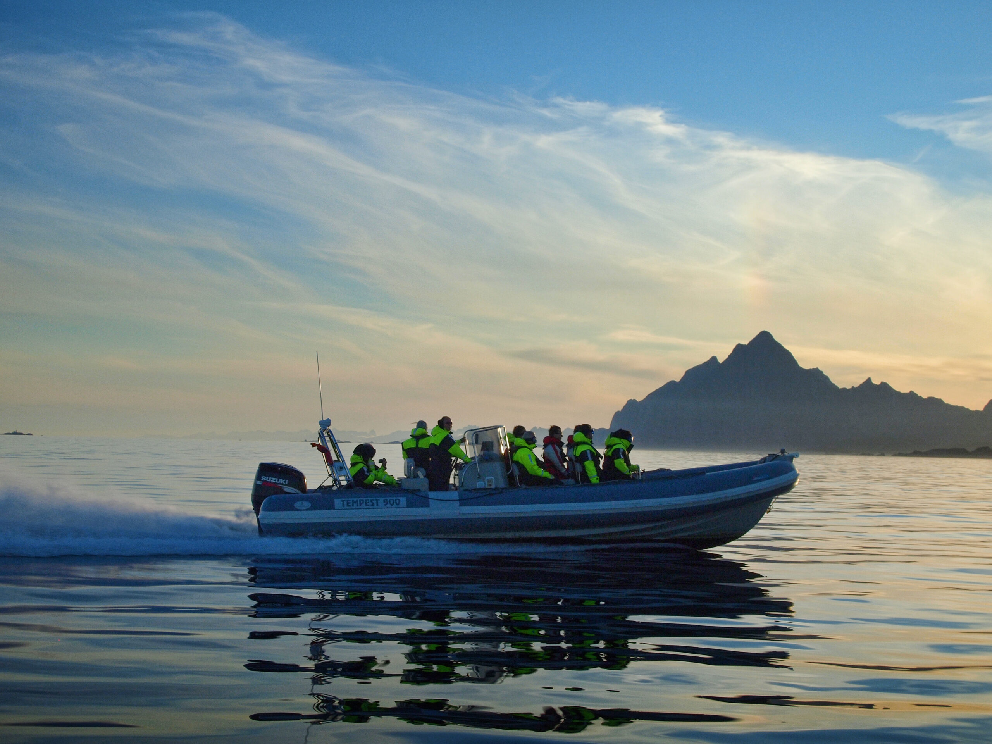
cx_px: 496
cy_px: 372
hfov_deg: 35.5
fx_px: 1547
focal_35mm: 54
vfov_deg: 27.0
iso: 200
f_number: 10
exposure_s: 1/320
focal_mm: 27
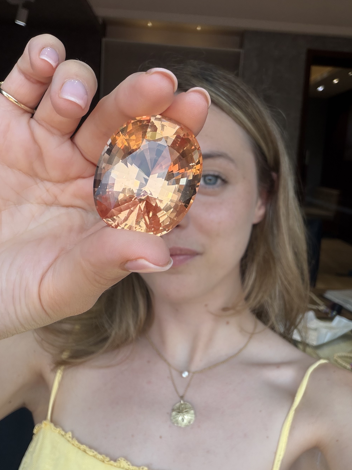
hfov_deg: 40.6
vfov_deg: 52.6
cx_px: 196
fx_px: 475
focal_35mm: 35
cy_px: 230
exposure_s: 1/121
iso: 20
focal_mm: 2.71
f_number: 1.9
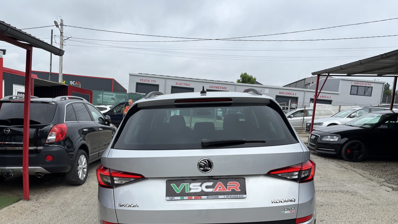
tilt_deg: -6.7
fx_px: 306
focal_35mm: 29
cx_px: 202
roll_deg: -5.8
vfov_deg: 39.7
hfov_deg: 66.1
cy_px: 150
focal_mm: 5.96
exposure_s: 1/2342
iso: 50
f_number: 1.6
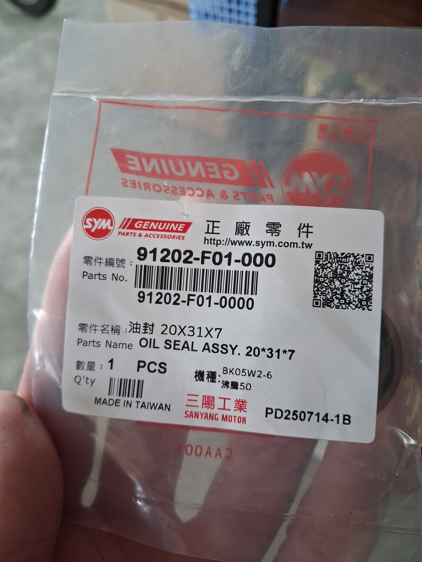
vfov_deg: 65.3
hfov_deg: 51.4
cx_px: 211
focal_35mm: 27
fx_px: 439
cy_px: 281
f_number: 1.8
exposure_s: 1/50
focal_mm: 4
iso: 250
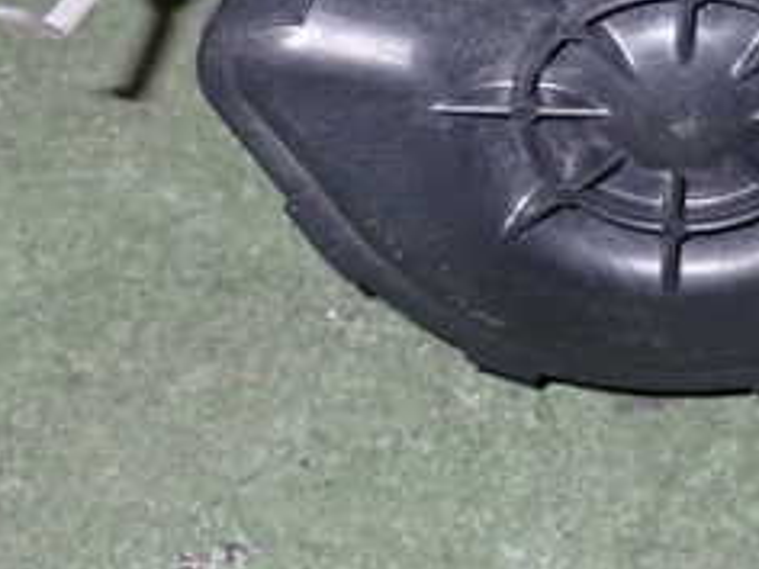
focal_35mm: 112
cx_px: 569
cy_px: -87
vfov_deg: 12.9
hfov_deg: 17.5
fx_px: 2456
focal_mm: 7.84
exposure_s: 1/40
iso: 800
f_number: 9
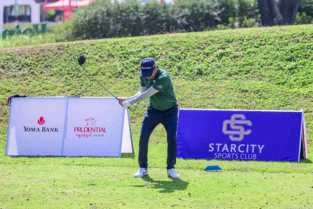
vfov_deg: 11.9
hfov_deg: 17.8
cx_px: 156
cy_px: 104
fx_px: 1000
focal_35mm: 115
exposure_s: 1/10000
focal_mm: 115
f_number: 2.8
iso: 1100
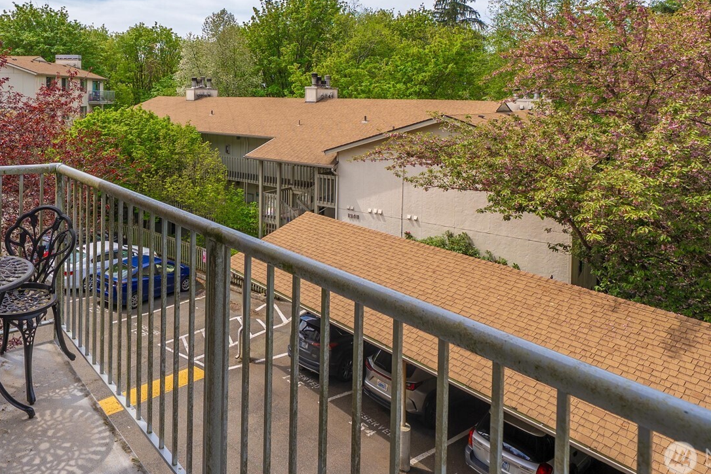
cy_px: 113
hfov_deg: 70.4
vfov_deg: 49.1
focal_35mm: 25
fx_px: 494
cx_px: 268
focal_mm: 16
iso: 80
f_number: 7.1
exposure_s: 1/160
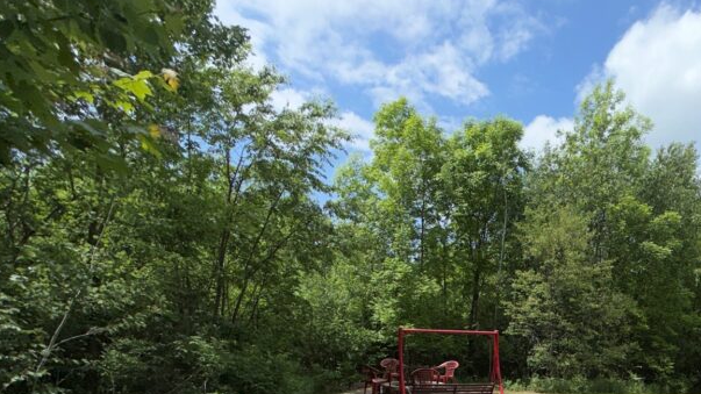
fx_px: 502
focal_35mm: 27
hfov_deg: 63.8
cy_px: 372
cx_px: 561
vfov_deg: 39.1
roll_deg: -1.3
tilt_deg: -4.4
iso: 16
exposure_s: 1/2611
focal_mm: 2.22
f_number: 2.2
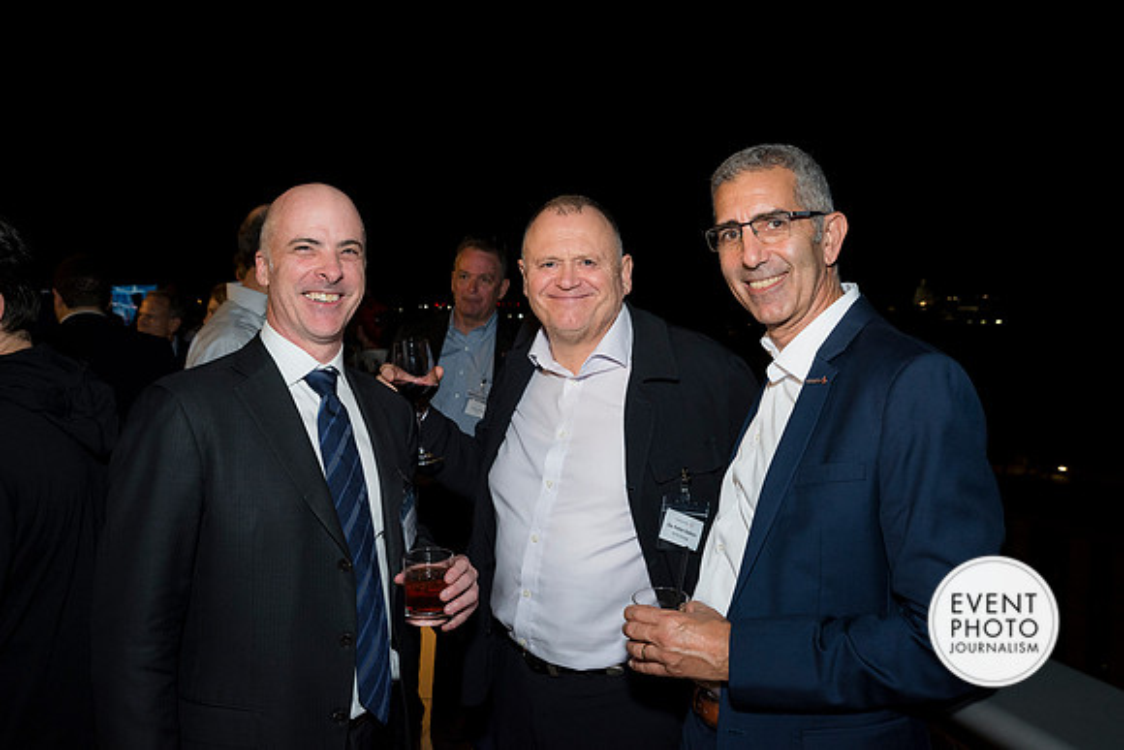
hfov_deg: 63.6
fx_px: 906
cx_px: 562
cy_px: 375
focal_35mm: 29
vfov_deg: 45.0
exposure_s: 1/125
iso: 1250
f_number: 5.6
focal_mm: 29
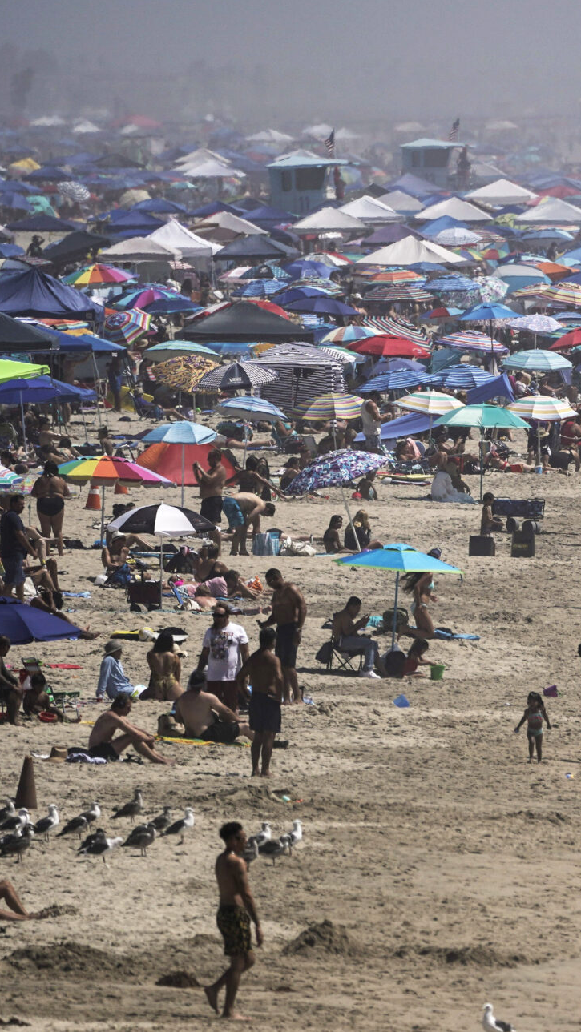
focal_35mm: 832
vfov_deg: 2.6
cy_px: 618
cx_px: 907
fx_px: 22788
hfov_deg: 1.5
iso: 125
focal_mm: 400
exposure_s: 1/2500
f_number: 5.6
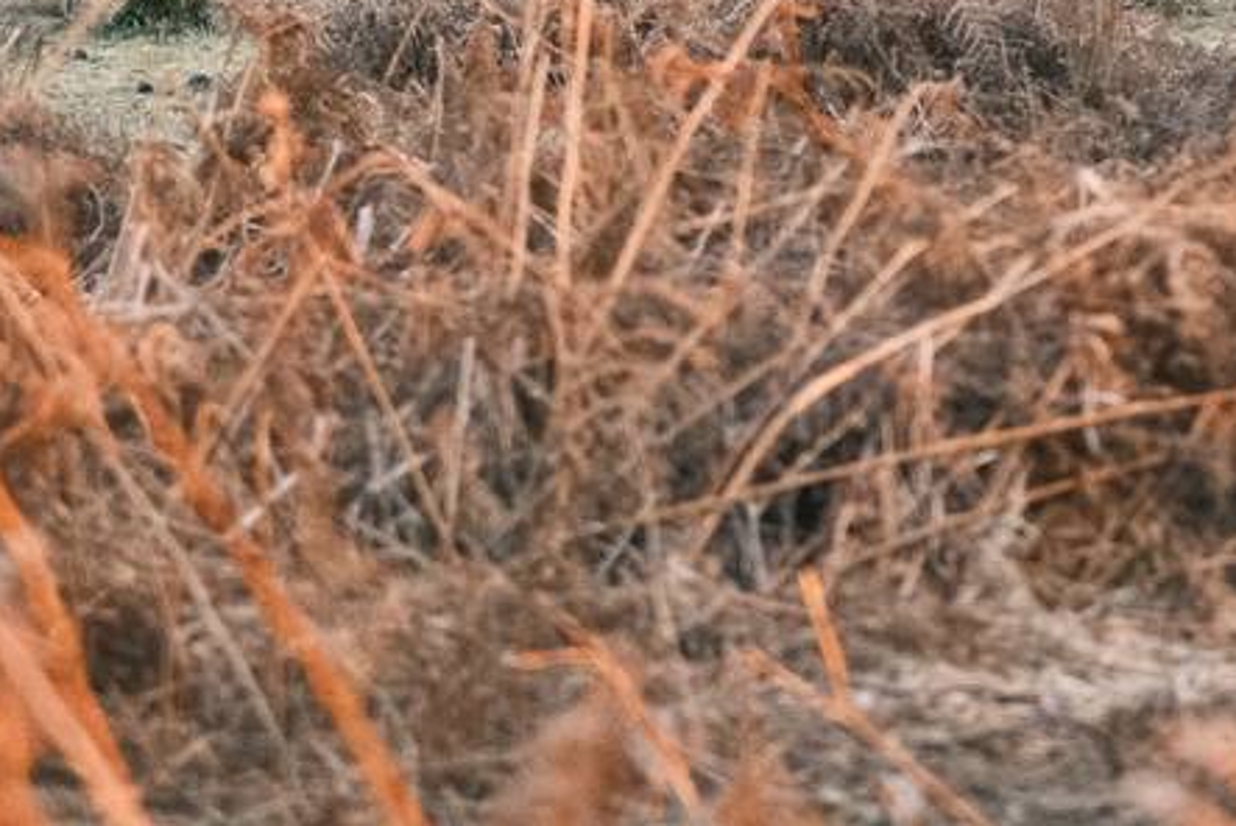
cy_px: -629
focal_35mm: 433
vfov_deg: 3.2
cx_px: 1091
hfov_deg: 4.8
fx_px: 14876
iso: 2500
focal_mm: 80
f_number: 4
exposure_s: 1/240
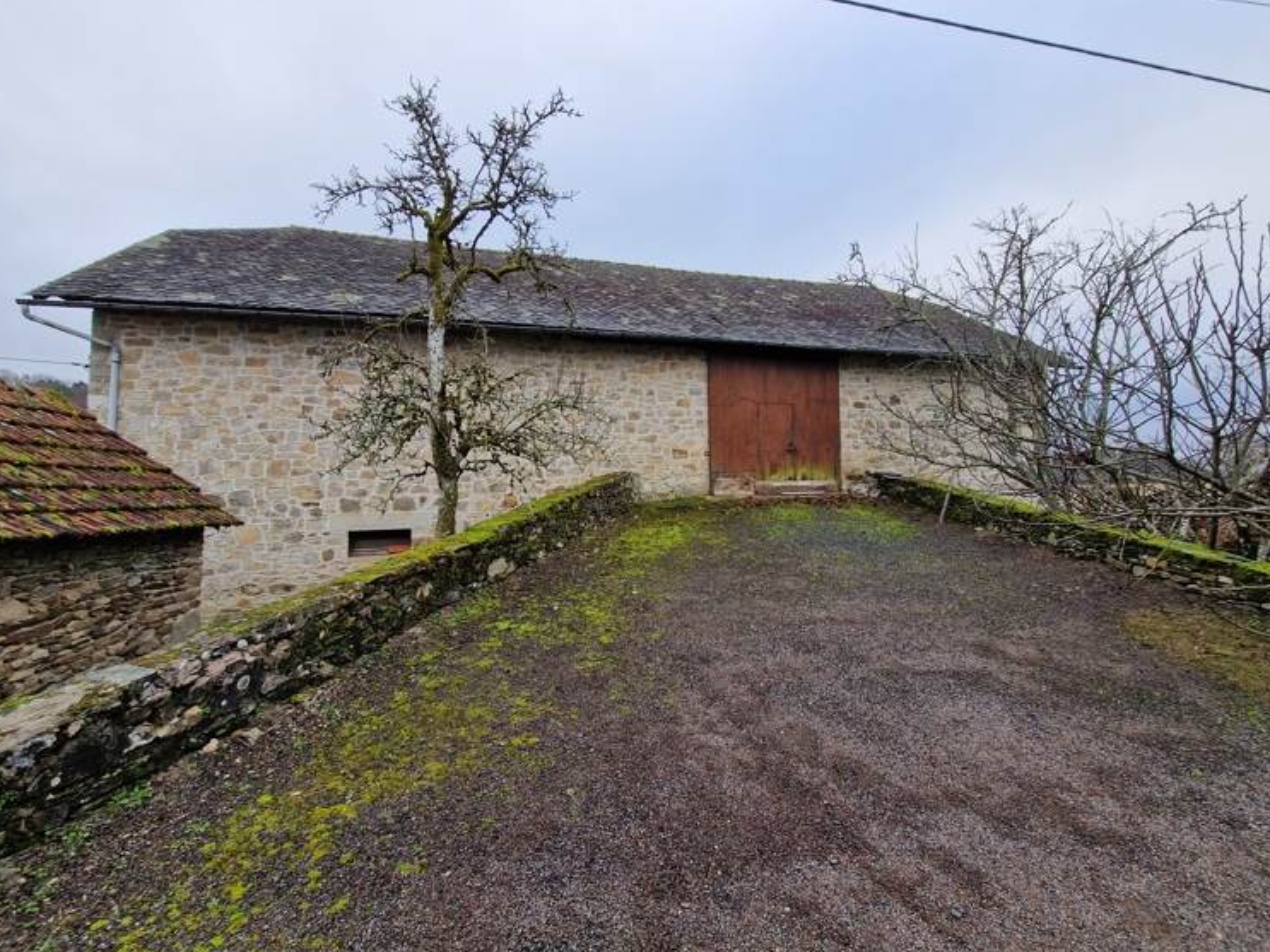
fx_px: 514
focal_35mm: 14
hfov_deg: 102.1
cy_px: 455
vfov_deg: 85.6
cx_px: 646
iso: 50
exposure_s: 1/187
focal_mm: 2.2
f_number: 2.2
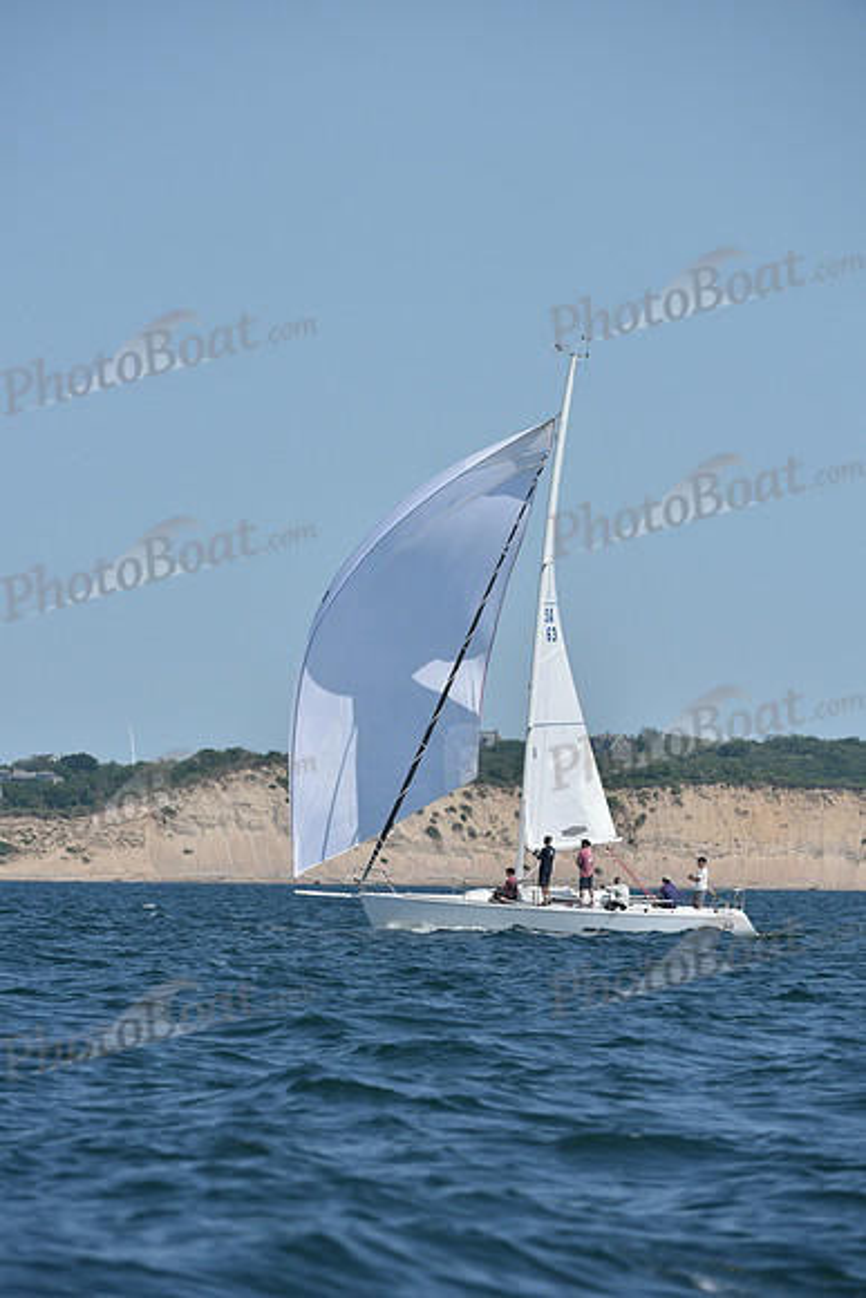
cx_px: 433
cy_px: 649
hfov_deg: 4.0
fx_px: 12260
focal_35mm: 340
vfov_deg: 6.1
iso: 320
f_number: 8
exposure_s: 1/1600
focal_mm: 340
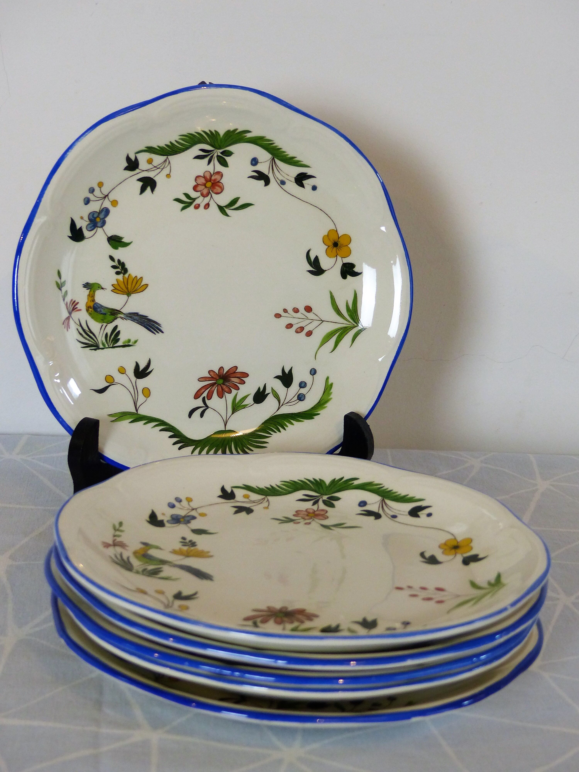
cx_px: 290
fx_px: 1494
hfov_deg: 21.9
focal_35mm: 67
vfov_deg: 29.0
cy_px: 386
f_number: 2.8
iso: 250
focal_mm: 11.4
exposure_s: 1/60
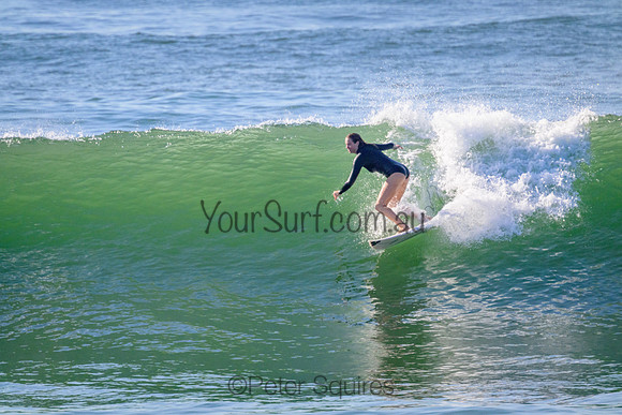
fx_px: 13825
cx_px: 311
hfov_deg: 2.6
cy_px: 208
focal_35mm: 800
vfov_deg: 1.7
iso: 1400
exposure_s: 1/2000
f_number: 11
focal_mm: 800
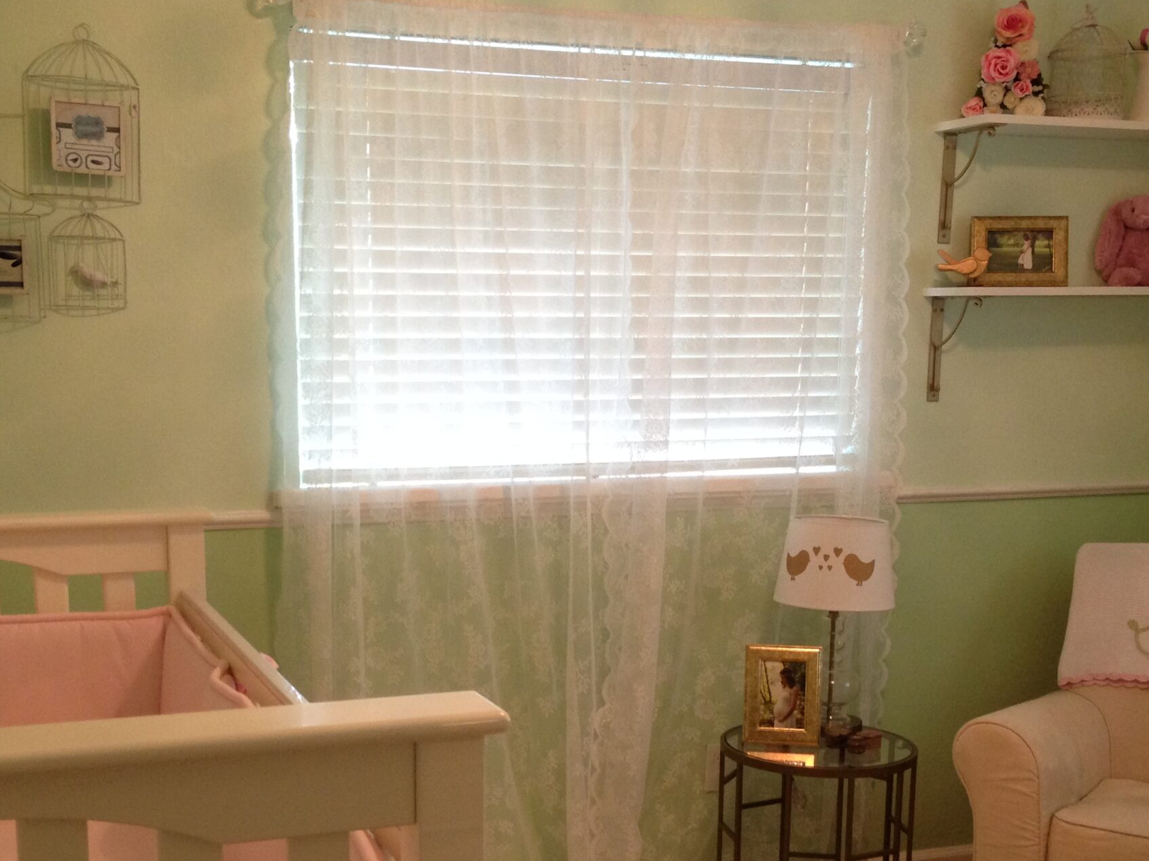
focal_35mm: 50
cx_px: 500
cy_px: 606
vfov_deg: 28.8
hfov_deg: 38.1
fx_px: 1659
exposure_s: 1/20
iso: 160
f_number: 2.4
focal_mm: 4.12
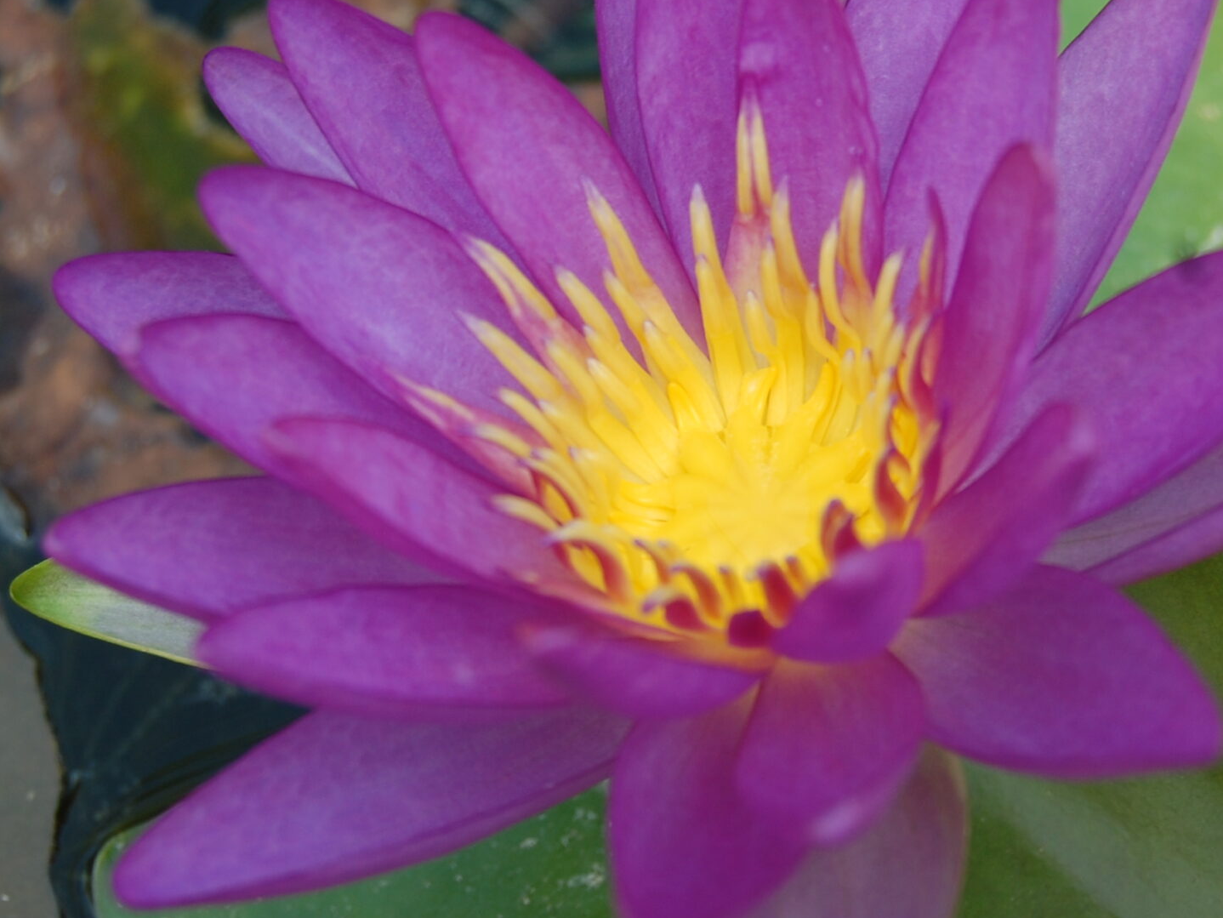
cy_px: 380
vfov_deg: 12.6
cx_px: 734
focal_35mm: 118
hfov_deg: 16.7
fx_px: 4170
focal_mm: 46
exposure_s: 1/200
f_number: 7.1
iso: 200
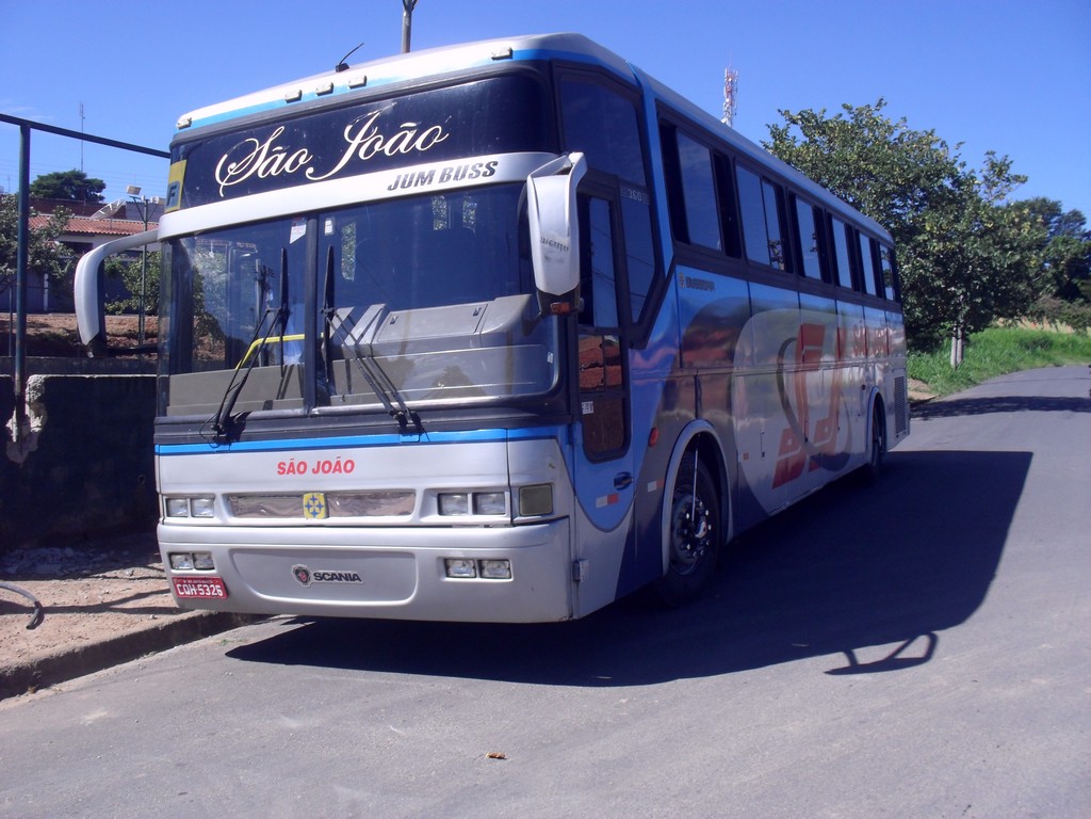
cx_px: 546
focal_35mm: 35
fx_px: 1103
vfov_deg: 40.7
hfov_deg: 52.6
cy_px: 410
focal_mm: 6.3
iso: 100
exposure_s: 1/180
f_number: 8.4
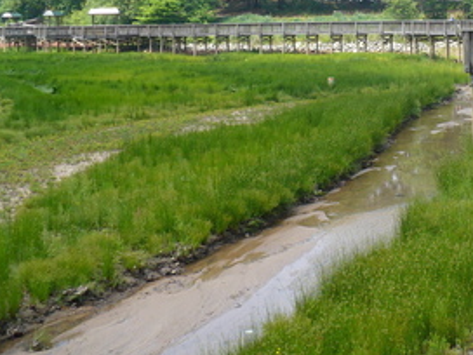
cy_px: 60
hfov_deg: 27.7
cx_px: 412
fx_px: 929
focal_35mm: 68
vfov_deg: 21.3
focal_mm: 6.1
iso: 100
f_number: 2.8
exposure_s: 1/640
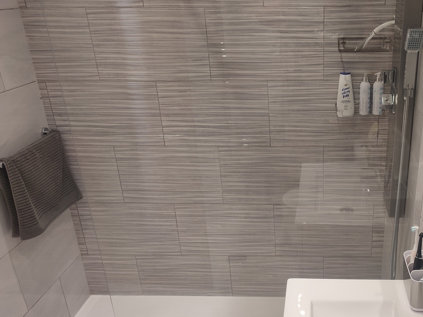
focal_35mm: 37
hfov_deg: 48.5
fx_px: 452
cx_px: 309
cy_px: 192
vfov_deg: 38.5
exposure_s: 1/33
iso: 111
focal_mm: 6.04
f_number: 1.9
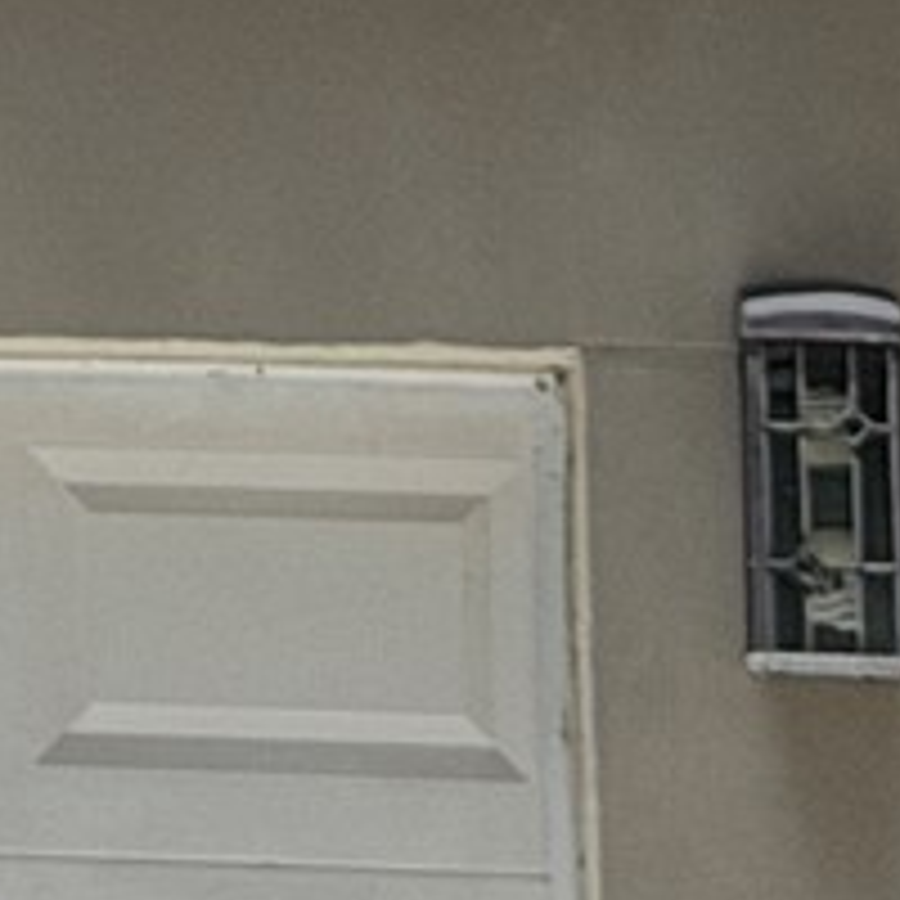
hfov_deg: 4.9
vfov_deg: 5.0
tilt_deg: +10.2
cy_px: -1174
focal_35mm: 340
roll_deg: -1.7
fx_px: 10001
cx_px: -1701
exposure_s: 1/7874
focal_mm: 6.76
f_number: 1.78
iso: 80
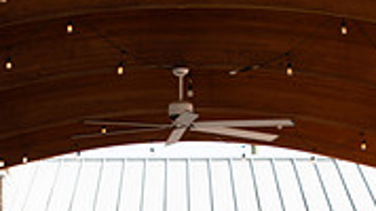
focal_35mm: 185
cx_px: 215
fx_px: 1844
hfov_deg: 11.6
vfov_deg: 6.3
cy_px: 460
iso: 200
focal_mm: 70
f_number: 6.3
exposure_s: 1/200
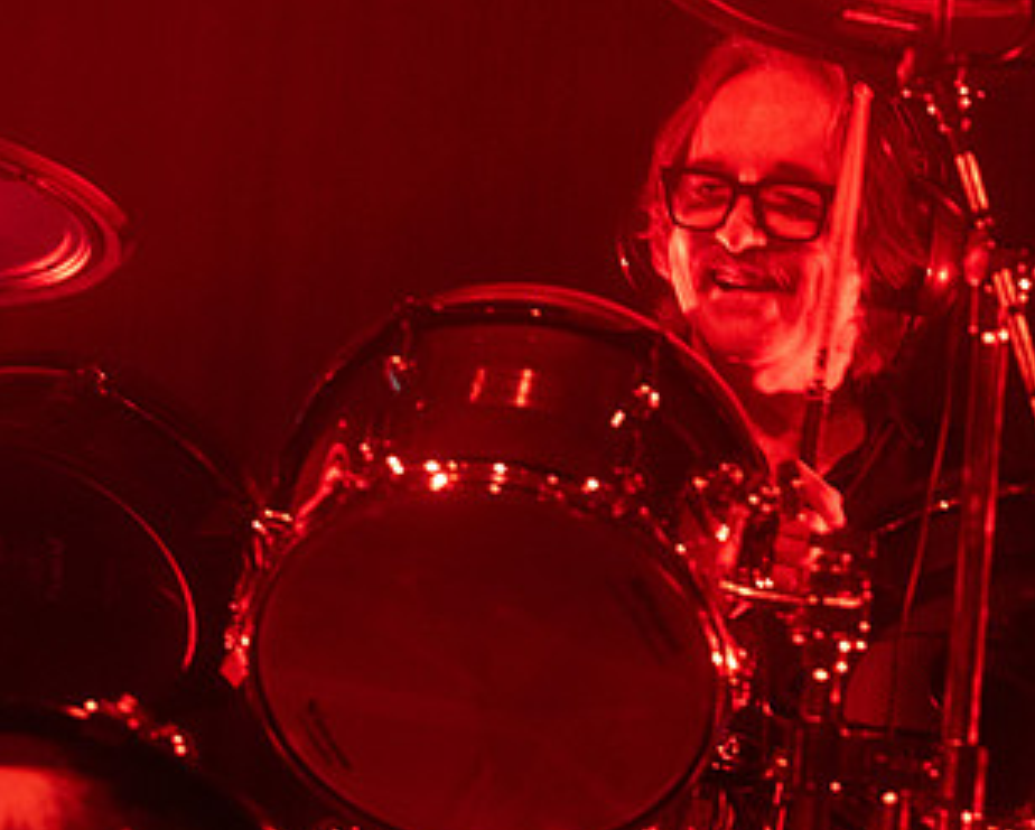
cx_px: 569
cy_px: 322
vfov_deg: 5.8
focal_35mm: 266
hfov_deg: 7.3
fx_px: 8156
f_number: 3.2
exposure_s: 1/160
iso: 2500
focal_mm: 125
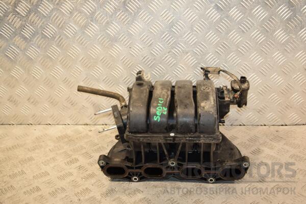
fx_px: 382
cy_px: 102
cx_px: 153
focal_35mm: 45
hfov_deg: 43.6
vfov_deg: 29.9
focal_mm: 30
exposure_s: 1/160
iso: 800
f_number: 5
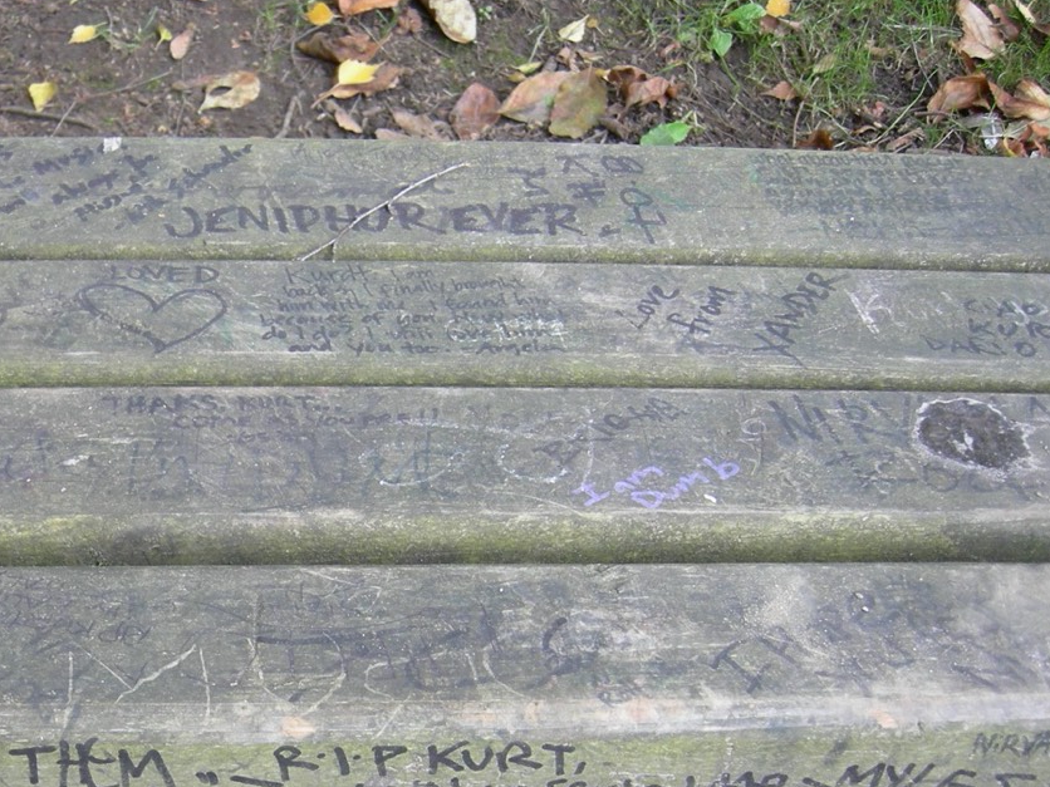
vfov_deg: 25.8
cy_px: 579
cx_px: 266
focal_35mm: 56
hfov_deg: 33.7
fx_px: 1699
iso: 64
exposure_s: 1/36.3
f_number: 2.7
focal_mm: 7.5
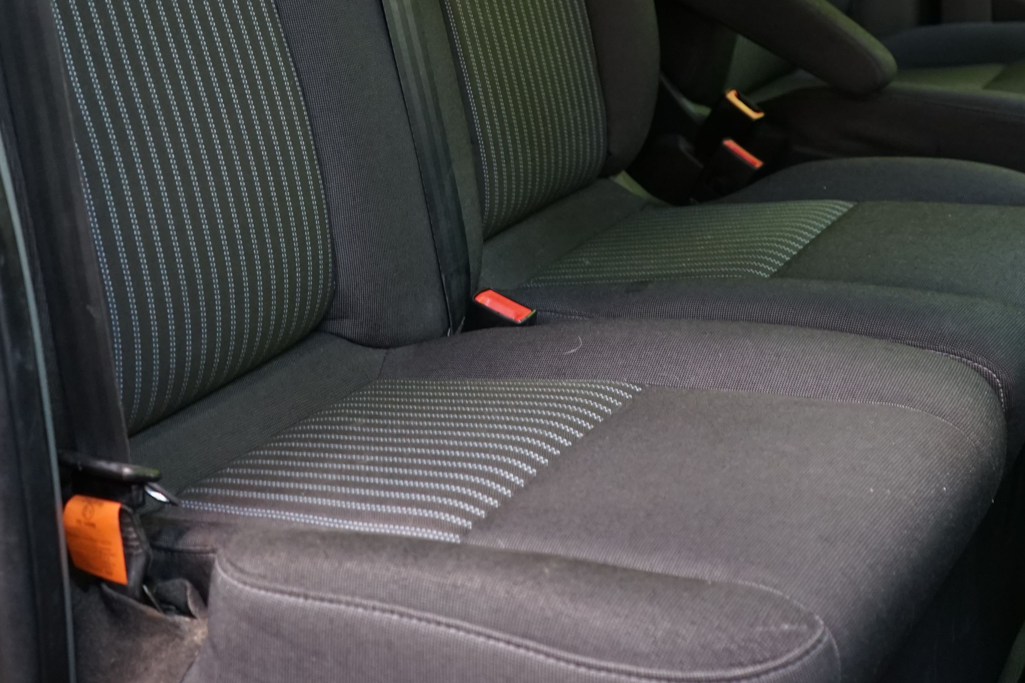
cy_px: 35
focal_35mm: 57
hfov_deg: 35.0
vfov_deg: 23.0
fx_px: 1623
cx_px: 554
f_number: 3.5
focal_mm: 29
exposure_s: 1/30
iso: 1250
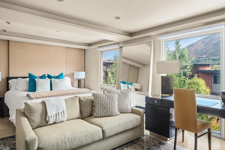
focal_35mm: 25
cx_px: 100
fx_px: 156
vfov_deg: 51.3
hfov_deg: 71.3
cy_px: 74
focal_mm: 19
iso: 400
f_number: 9
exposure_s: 1/3
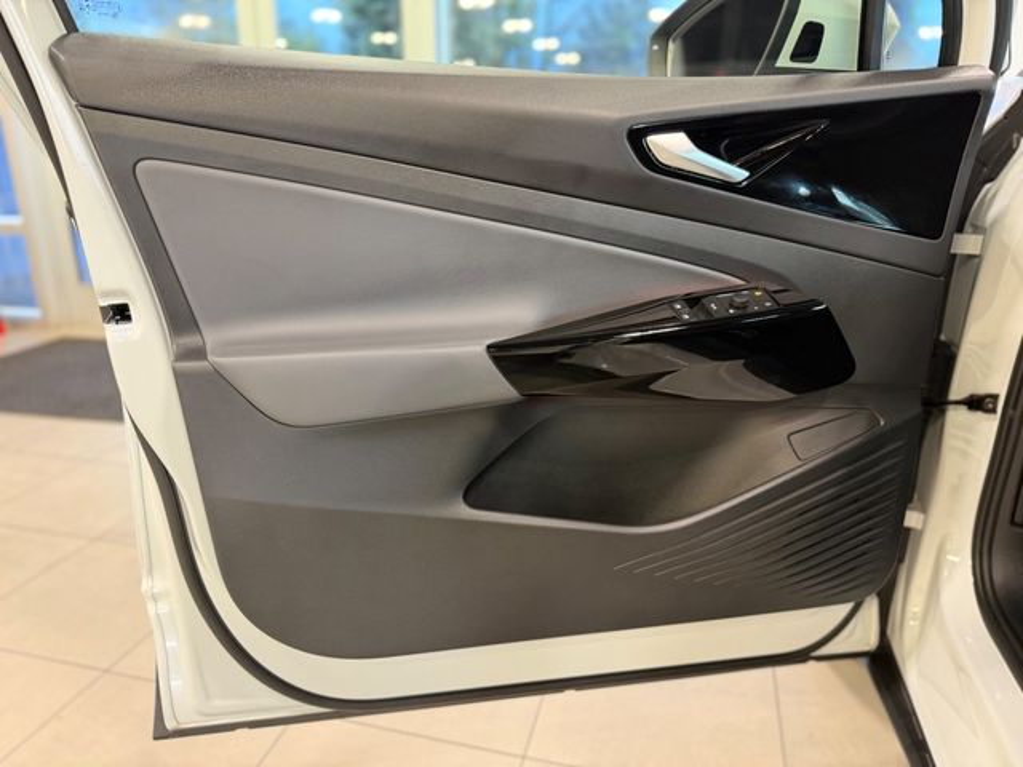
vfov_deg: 56.8
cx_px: 512
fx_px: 709
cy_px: 384
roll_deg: -0.8
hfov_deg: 71.6
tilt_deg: -18.5
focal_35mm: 24
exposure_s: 1/60
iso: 250
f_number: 1.78
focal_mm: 6.76
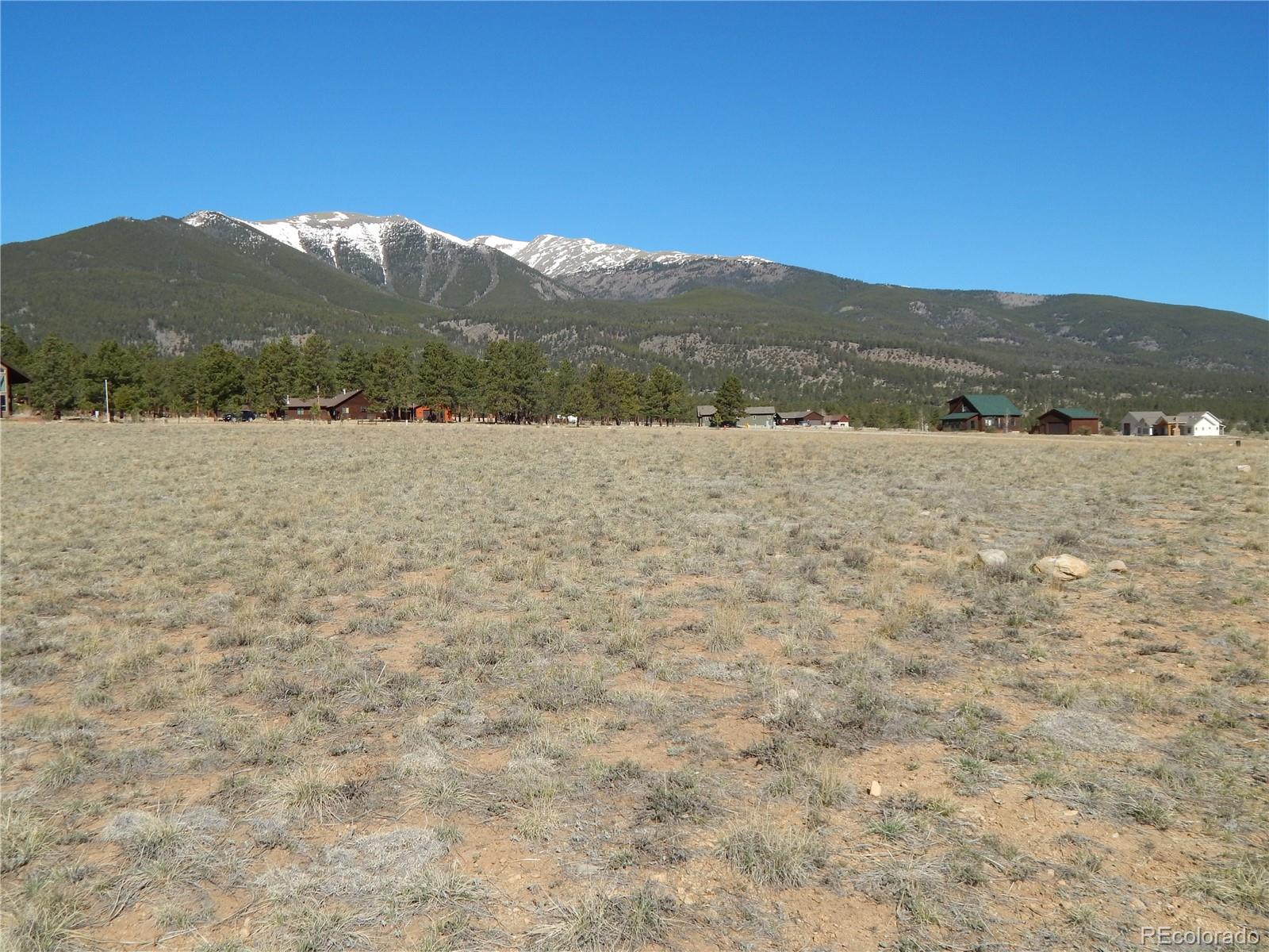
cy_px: 476
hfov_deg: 58.4
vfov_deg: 45.4
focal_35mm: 31
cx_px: 634
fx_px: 1136
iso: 125
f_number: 6.5
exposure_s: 1/640
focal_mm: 5.6
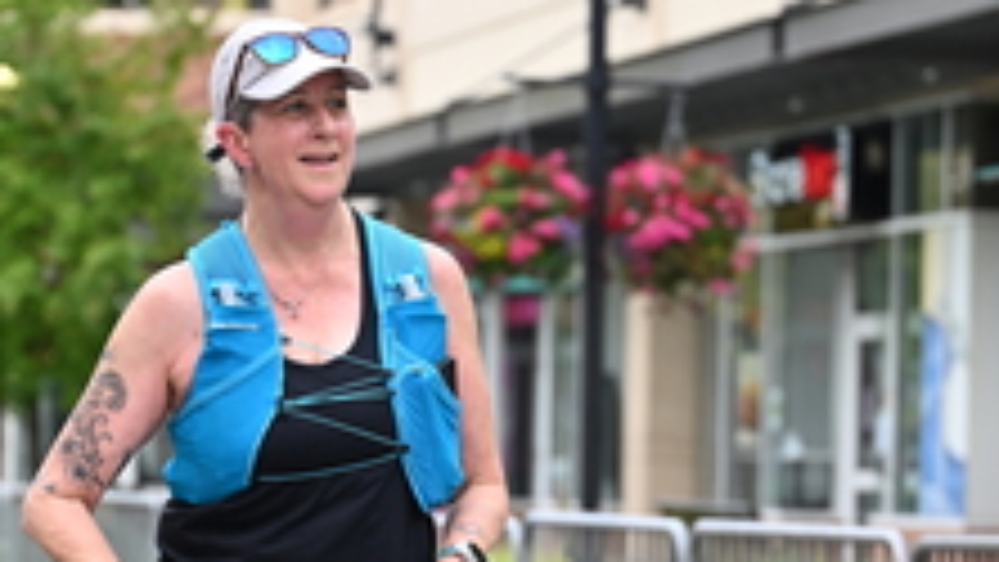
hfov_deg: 11.8
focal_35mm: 182
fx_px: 4822
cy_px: 378
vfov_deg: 6.7
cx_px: 335
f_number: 2.8
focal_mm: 70
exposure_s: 1/1250
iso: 640
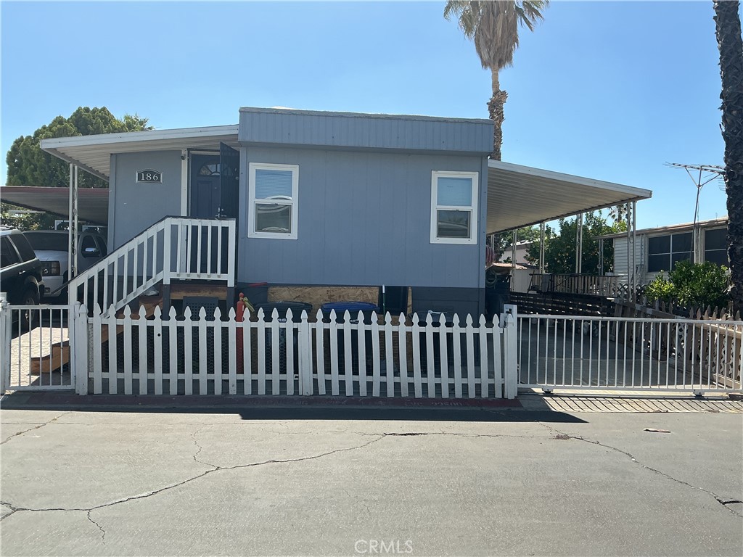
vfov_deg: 48.2
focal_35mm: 29
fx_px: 622
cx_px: 372
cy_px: 278
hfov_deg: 61.7
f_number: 1.8
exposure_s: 1/1786
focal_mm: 3
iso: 25
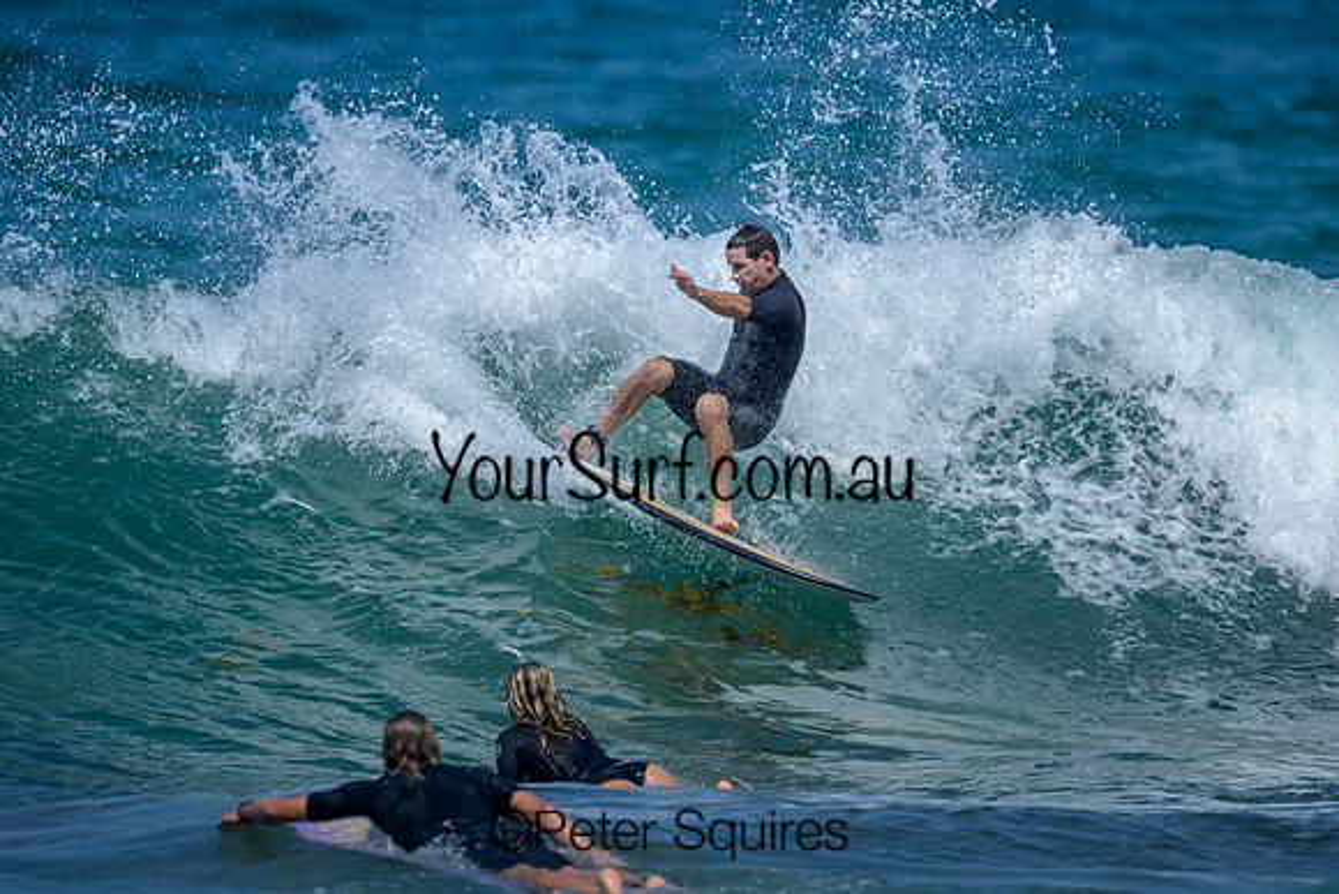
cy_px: 304
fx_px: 39261
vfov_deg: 1.3
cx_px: 621
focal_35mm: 1055
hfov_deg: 2.0
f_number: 6.3
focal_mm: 800
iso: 280
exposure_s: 1/2500
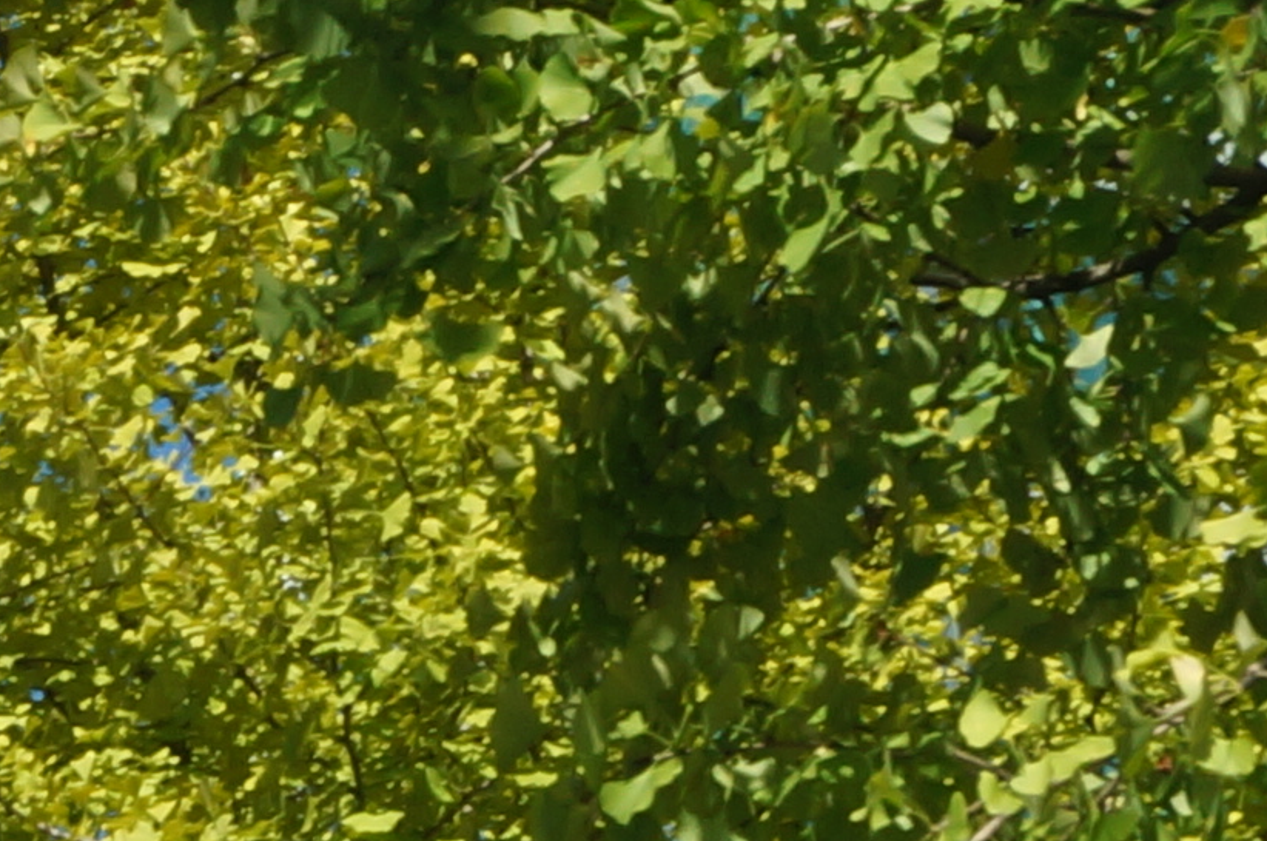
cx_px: -476
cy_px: 1151
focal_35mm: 251
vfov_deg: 5.4
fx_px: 8823
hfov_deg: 8.1
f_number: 13
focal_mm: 28
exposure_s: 1/100
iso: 100
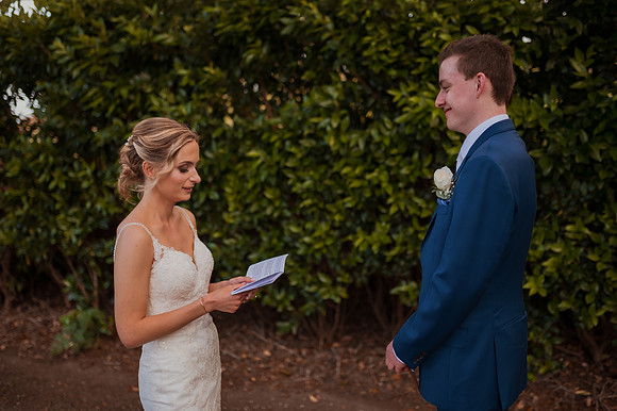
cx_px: 308
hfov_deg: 54.5
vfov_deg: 37.8
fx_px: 599
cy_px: 206
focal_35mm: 35
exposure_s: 1/1000
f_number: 1.8
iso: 320
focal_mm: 35
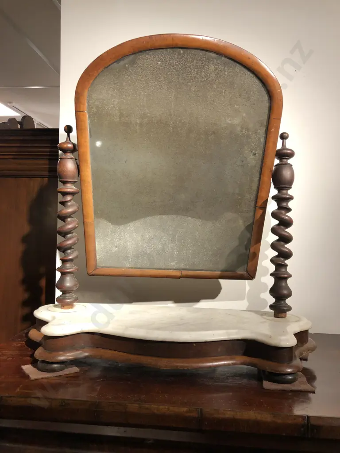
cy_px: 226
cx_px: 170
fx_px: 367
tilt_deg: -0.4
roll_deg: -1.8
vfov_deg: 63.4
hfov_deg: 49.7
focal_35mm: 28
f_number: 1.8
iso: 40
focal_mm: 3.99
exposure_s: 1/25
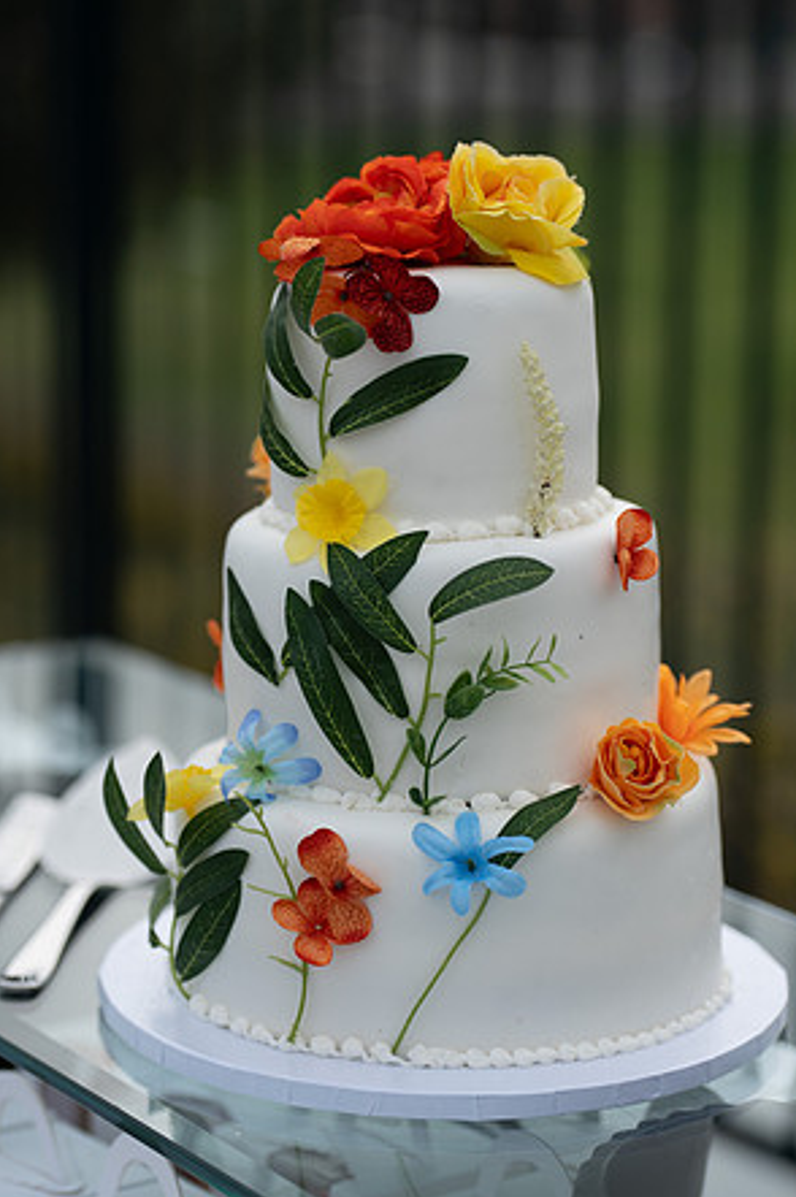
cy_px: 598
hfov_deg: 12.8
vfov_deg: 19.1
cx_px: 398
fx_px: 3554
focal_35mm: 107
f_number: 2.8
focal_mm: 105
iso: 400
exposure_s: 1/2500
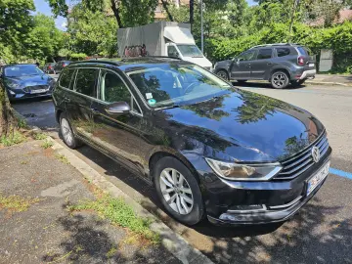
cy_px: 132
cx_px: 176
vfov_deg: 58.9
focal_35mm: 23
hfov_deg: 73.9
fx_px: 234
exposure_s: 1/253
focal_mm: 6.3
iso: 10
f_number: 1.7
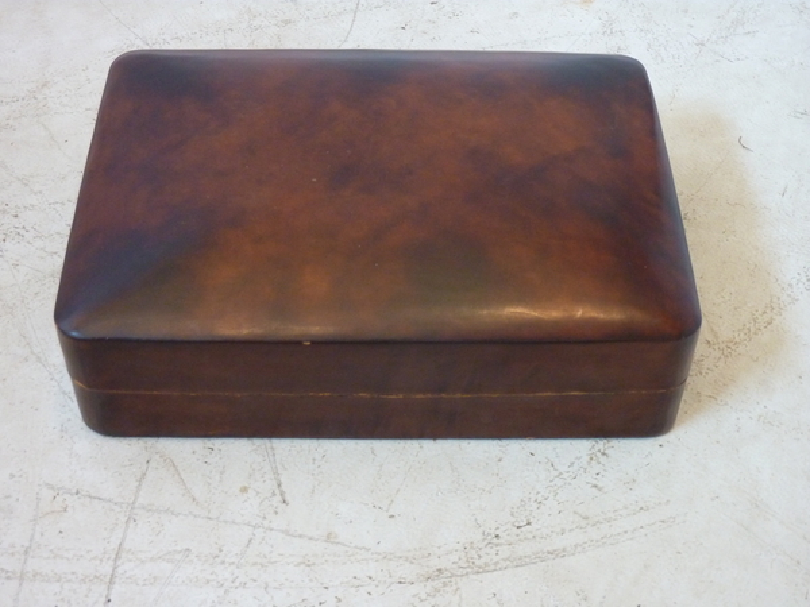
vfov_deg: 26.6
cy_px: 304
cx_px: 405
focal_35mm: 55
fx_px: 1287
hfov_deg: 34.9
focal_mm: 9.1
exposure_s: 1/20
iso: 400
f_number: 3.9
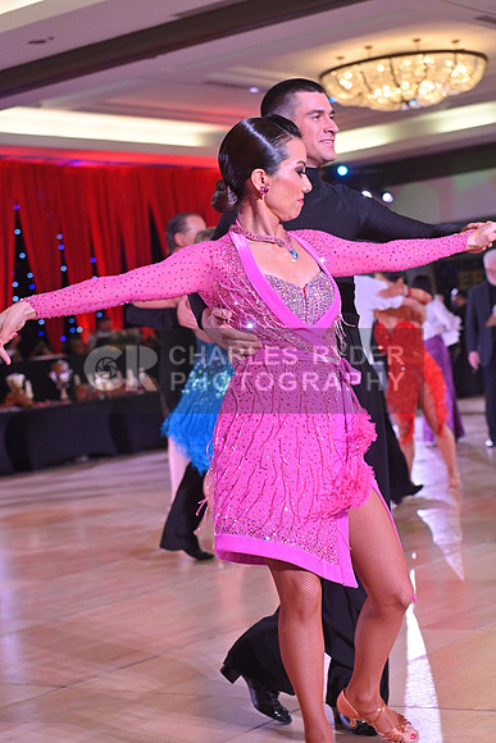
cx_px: 248
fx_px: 1446
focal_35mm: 70
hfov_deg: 19.5
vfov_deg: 28.8
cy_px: 372
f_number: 5
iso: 3200
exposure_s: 1/320
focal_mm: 70
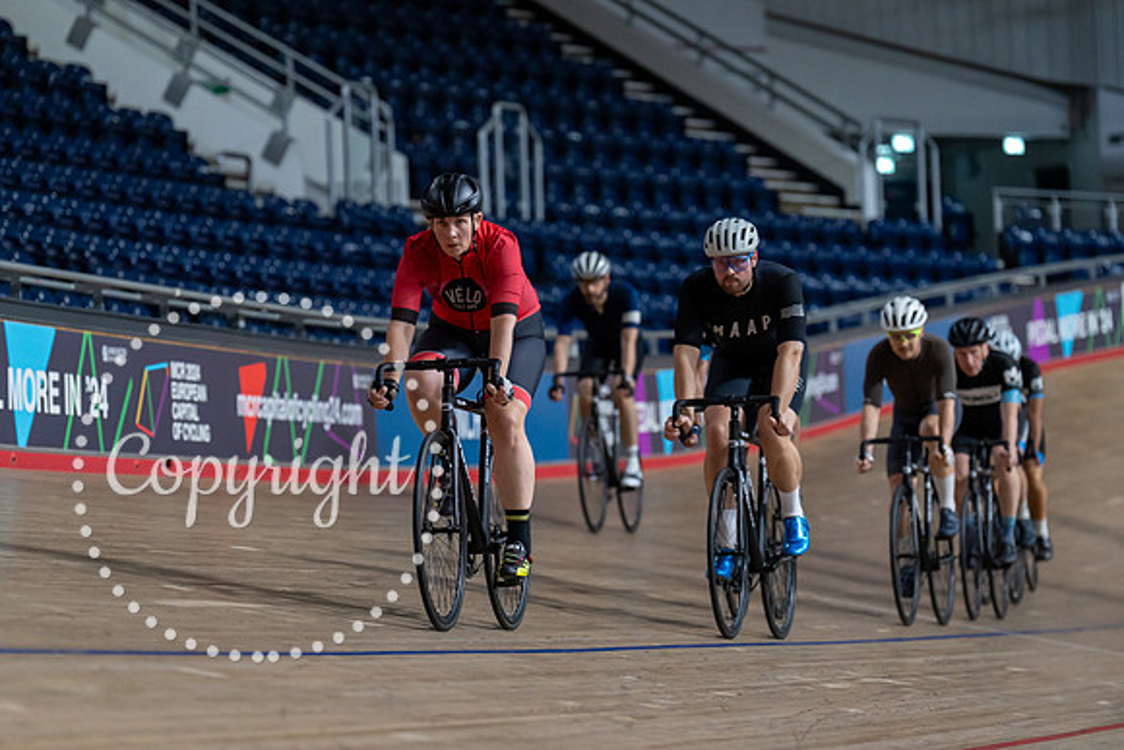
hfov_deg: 11.5
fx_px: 5600
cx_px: 517
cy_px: 397
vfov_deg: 7.7
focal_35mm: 179
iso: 3200
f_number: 2.8
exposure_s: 1/800
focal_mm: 146
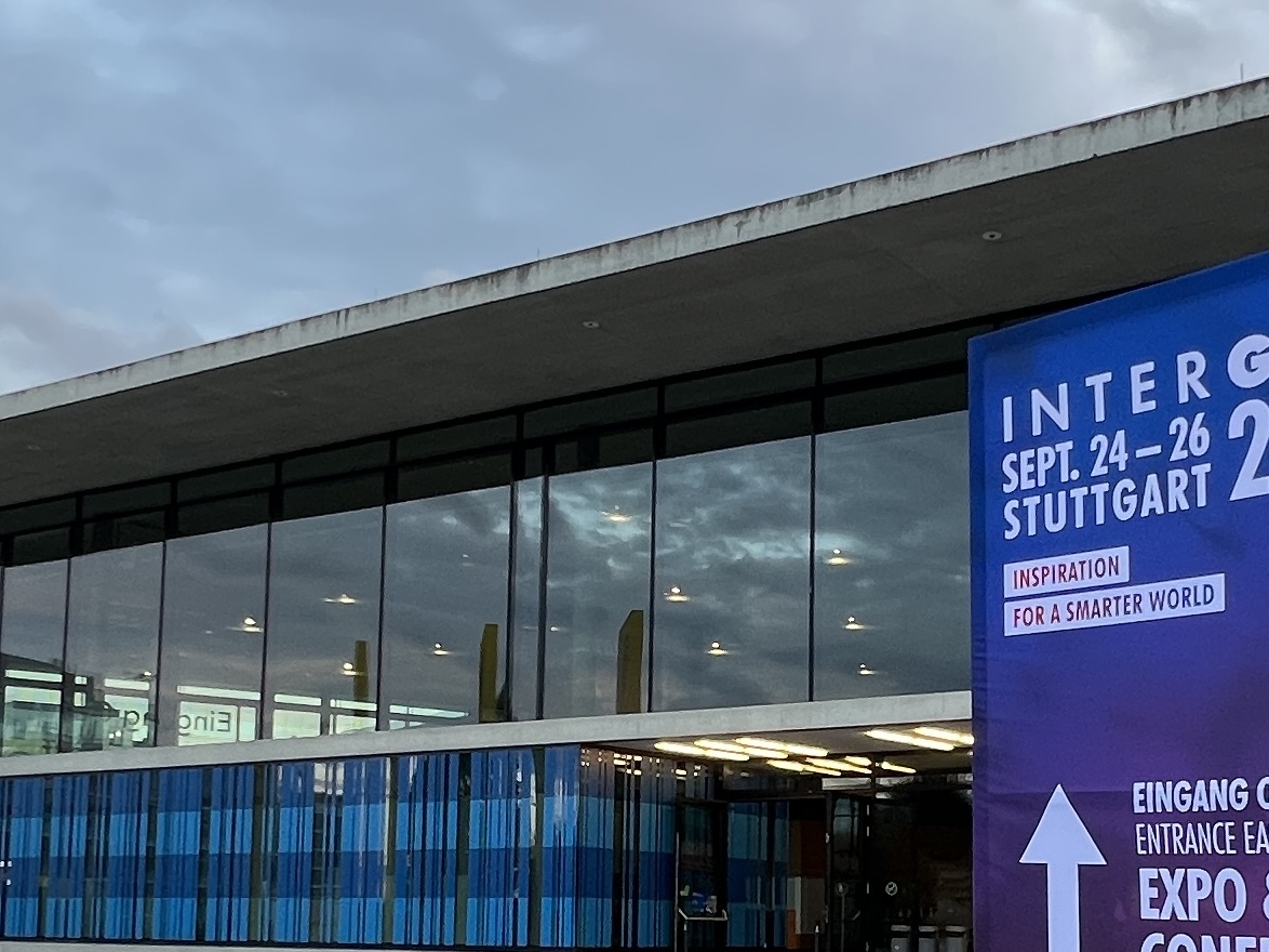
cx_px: 646
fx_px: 1173
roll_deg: +0.0
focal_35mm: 32
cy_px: 814
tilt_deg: +6.4
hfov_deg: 56.8
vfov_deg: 41.4
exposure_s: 1/99
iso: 100
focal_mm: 1.57
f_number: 1.8
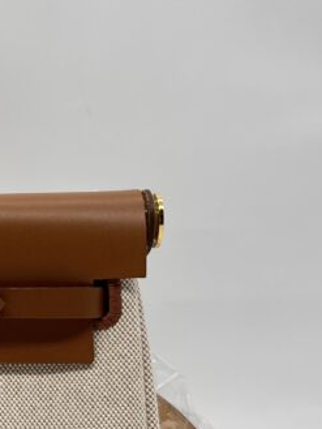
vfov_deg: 23.8
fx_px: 1004
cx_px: -99
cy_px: 342
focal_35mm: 81
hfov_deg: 17.1
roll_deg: +0.5
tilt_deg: -4.7
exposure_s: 1/148
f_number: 1.5
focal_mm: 5.7
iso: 32
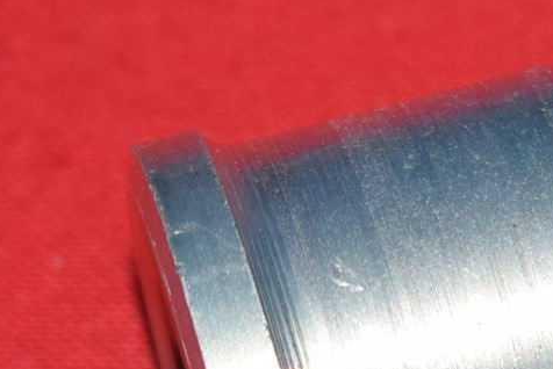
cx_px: 672
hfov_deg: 5.7
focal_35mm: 358
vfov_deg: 3.8
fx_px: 5502
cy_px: 396
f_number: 5
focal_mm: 38
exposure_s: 1/200
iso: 400
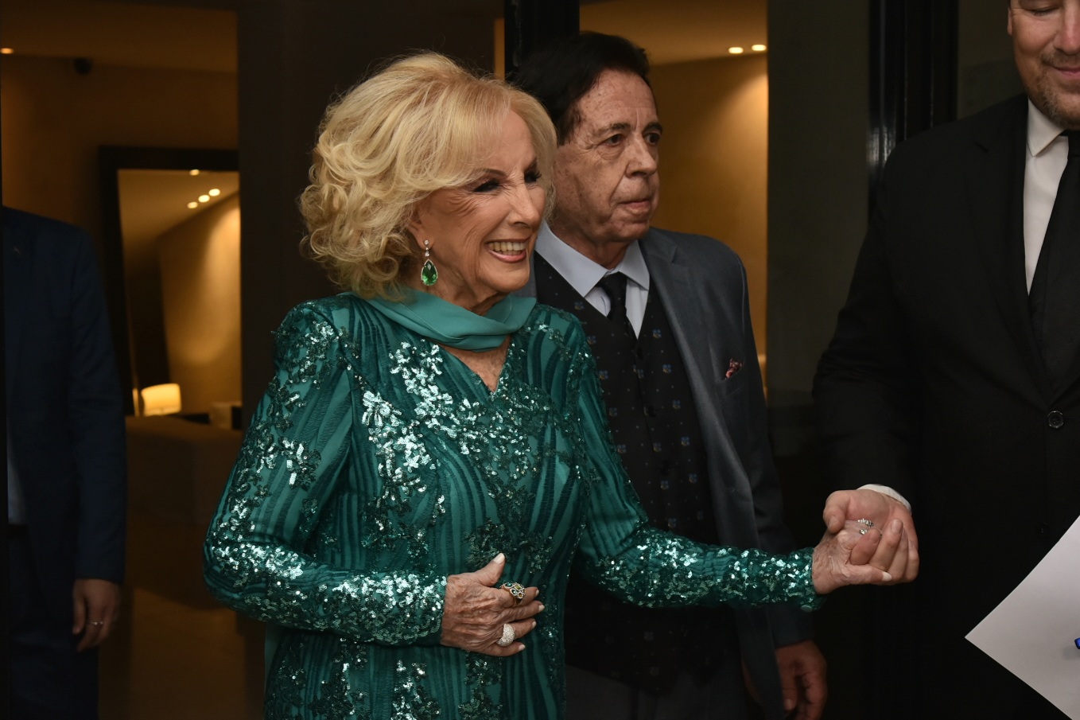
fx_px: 1440
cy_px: 360
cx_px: 540
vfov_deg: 28.1
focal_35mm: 48
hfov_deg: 41.1
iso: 800
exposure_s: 1/200
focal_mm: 48
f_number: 5.6
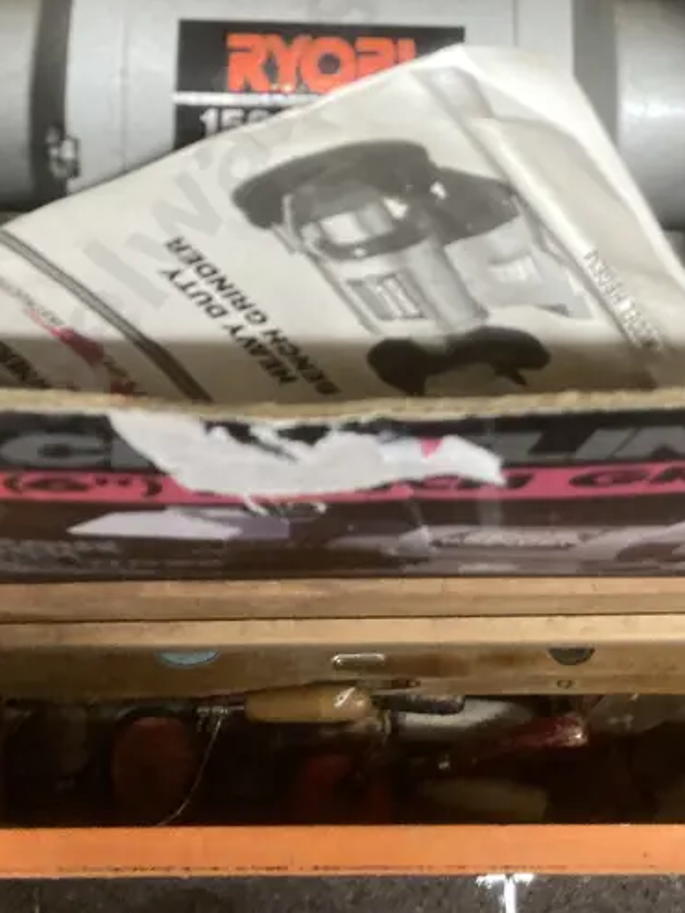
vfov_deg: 31.1
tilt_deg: -61.3
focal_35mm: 58
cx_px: 325
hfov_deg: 25.2
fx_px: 1529
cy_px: 30
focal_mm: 3.99
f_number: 1.8
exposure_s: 1/50
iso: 320
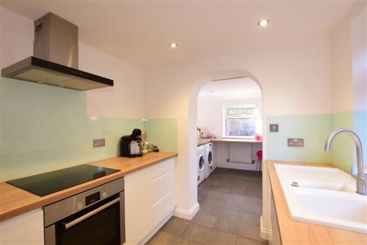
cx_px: 184
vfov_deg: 77.3
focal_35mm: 15
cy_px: 122
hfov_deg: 100.4
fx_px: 153
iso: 500
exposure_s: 1/4
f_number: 20
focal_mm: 10
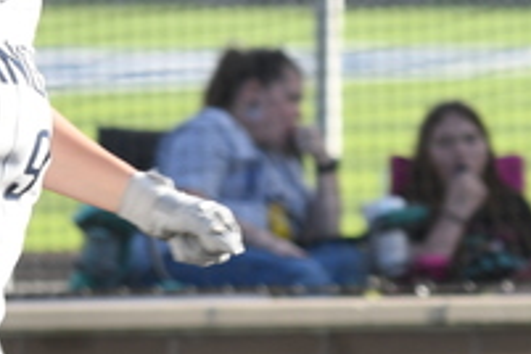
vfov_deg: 1.3
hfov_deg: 1.9
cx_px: -66
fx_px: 15811
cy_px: 194
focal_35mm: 1072
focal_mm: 140
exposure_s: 1/200
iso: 100
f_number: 3.5
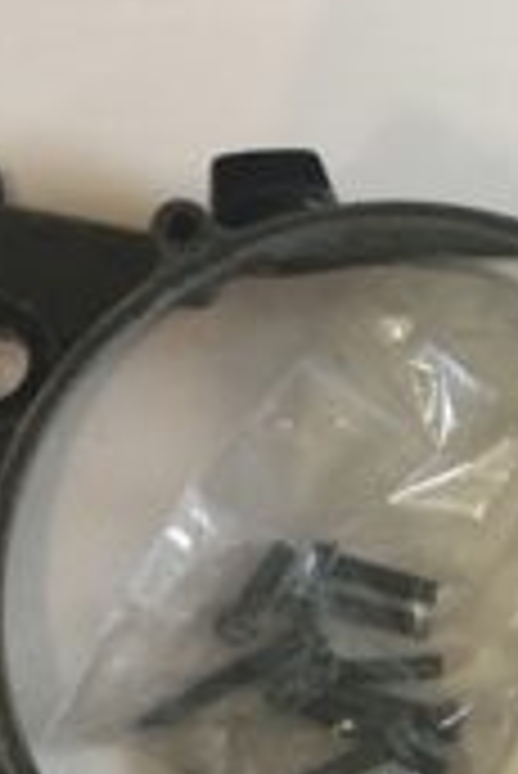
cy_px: 531
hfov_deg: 17.8
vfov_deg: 26.8
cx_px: 509
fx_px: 1615
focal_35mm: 75
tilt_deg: -75.5
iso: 250
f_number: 2.4
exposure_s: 1/33
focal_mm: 3.3
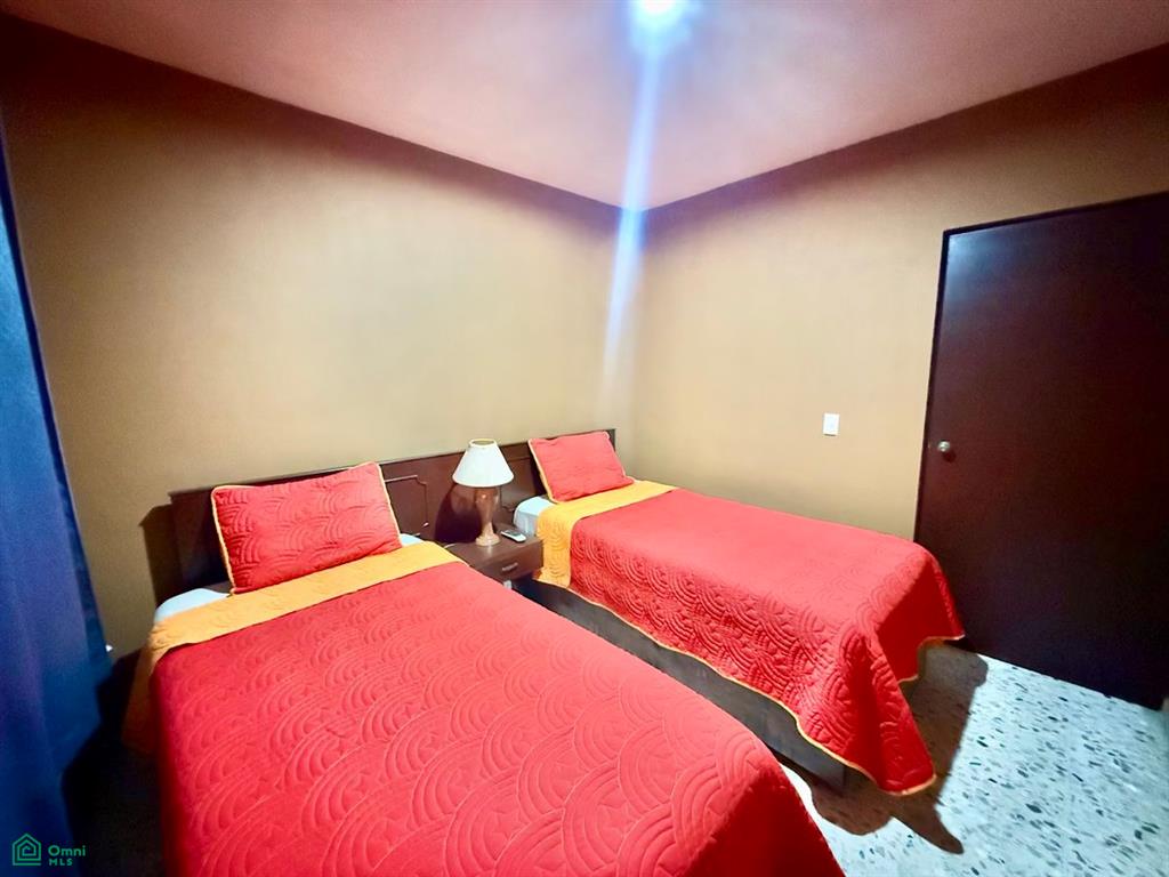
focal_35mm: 14
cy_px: 438
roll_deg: +0.9
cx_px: 584
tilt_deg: -9.5
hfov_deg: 102.1
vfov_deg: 85.7
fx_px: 473
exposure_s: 1/40
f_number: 2.2
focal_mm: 2.22
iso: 1600
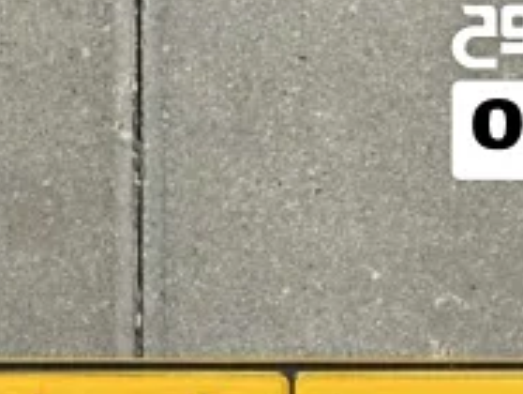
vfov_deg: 8.8
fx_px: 2496
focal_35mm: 165
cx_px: 28
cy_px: 585
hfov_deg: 11.9
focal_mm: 6.86
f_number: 1.78
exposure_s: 1/7634
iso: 64
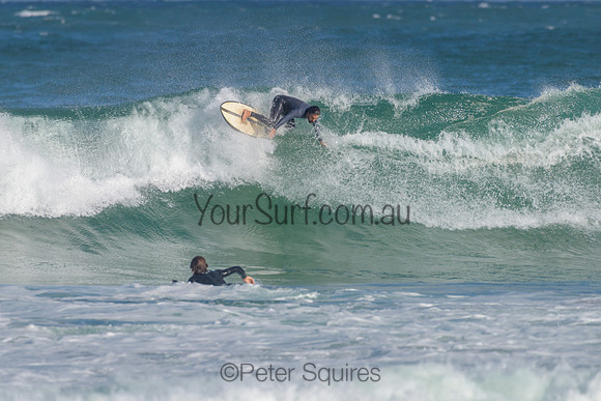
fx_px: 10228
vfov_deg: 2.2
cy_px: 158
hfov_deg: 3.4
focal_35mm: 613
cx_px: 278
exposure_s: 1/2000
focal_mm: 500
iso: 160
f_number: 5.6
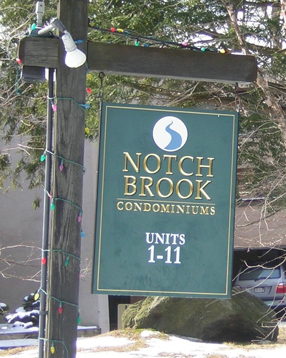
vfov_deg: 15.3
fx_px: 1333
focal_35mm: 126
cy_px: 192
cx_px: 280
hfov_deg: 12.1
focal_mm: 9.6
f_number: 3.8
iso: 50
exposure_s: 1/166
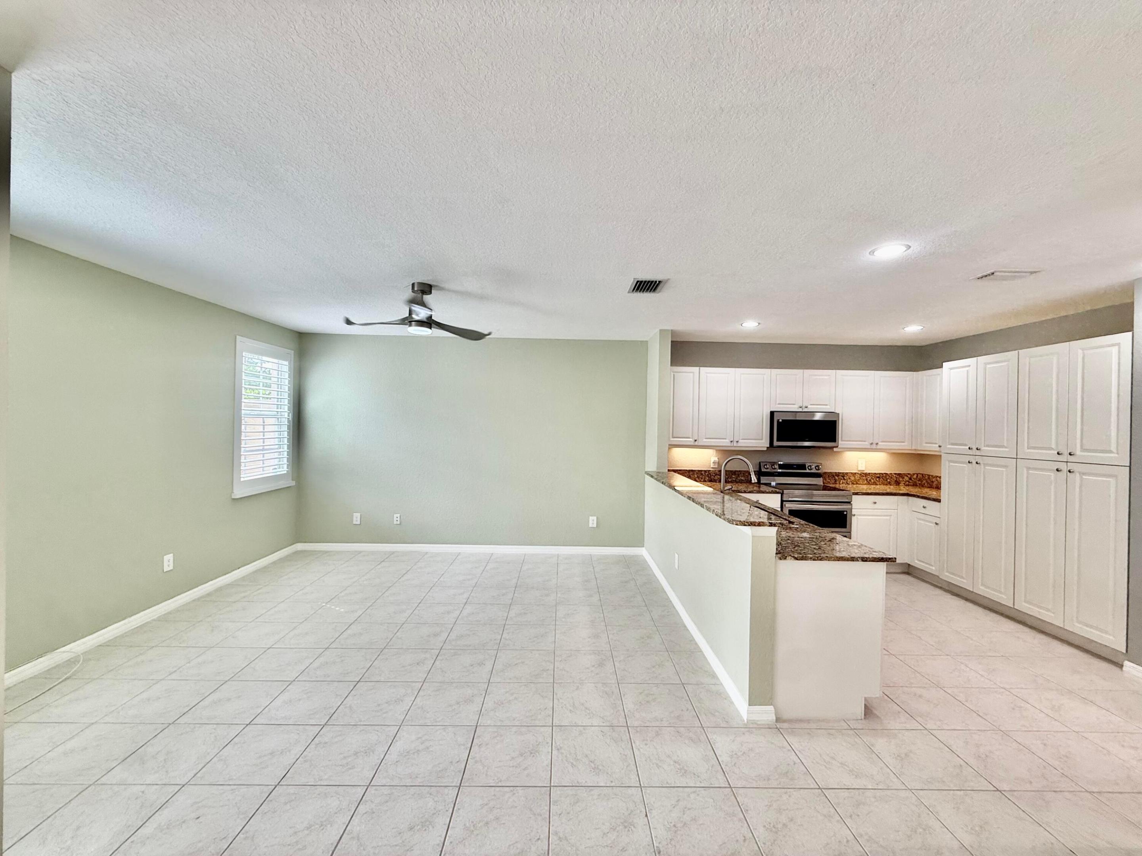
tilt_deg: -0.6
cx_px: 571
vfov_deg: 85.7
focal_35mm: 14
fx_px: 462
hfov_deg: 102.1
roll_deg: -0.9
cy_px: 428
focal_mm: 2.22
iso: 64
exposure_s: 1/120
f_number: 2.2
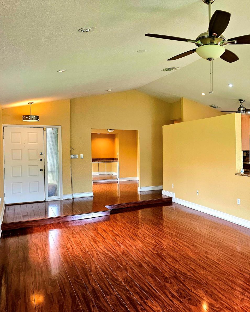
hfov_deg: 46.7
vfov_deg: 58.8
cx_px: 188
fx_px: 277
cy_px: 156
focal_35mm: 30
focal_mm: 6.3
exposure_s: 1/182
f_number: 1.7
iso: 125
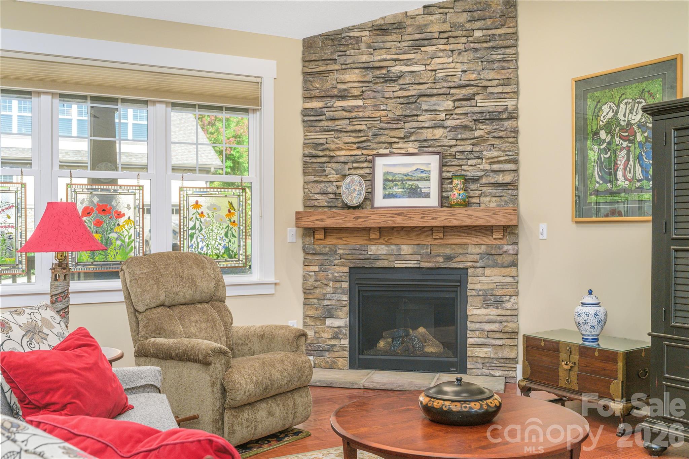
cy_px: 230
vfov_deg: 37.8
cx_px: 344
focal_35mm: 35
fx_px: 670
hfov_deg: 54.4
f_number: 8
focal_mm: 35
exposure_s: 1/200
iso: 320
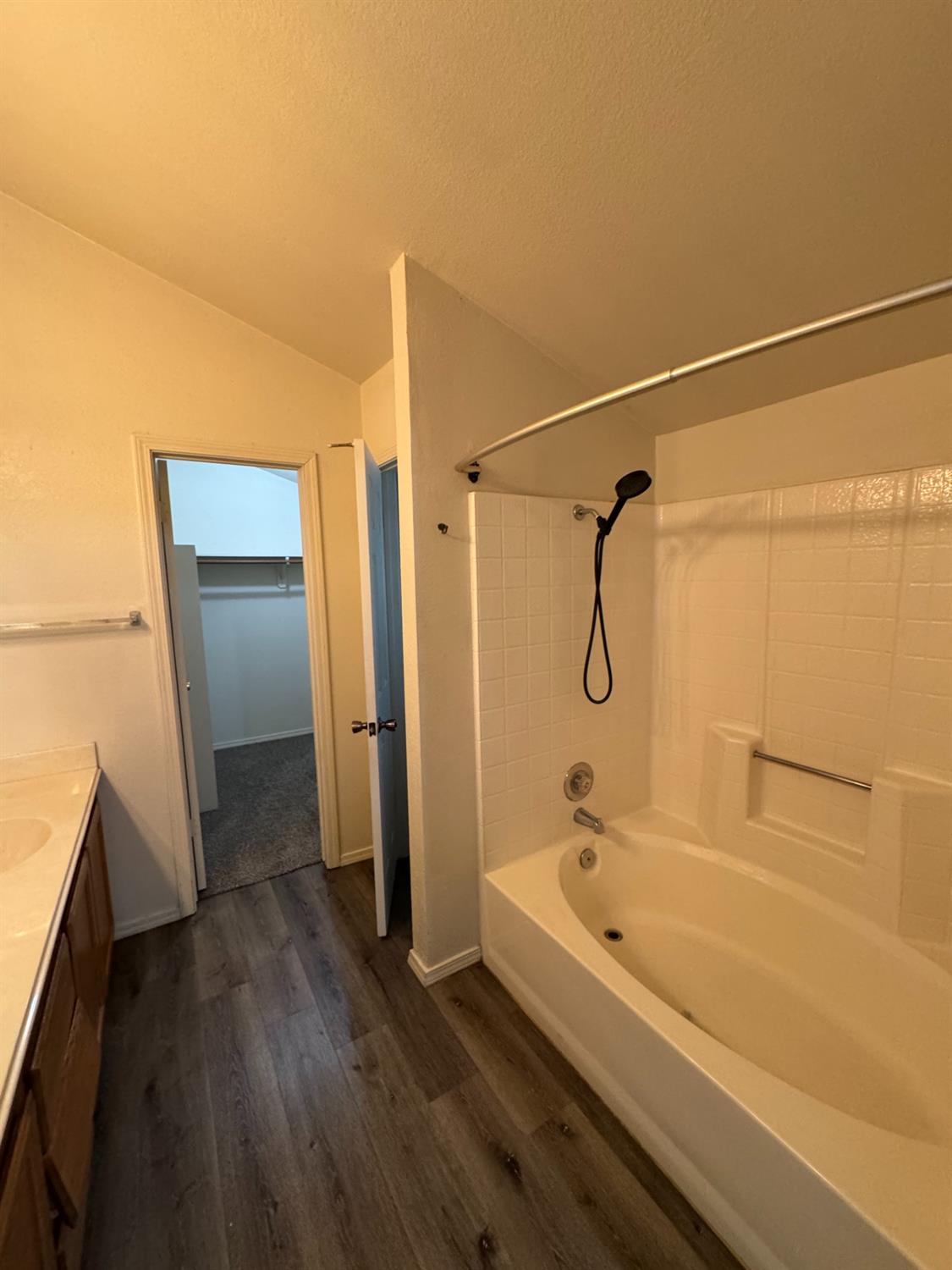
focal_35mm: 14
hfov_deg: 85.7
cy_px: 635
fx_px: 513
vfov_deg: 102.1
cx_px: 476
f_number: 2.2
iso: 400
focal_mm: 2.22
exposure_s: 1/60
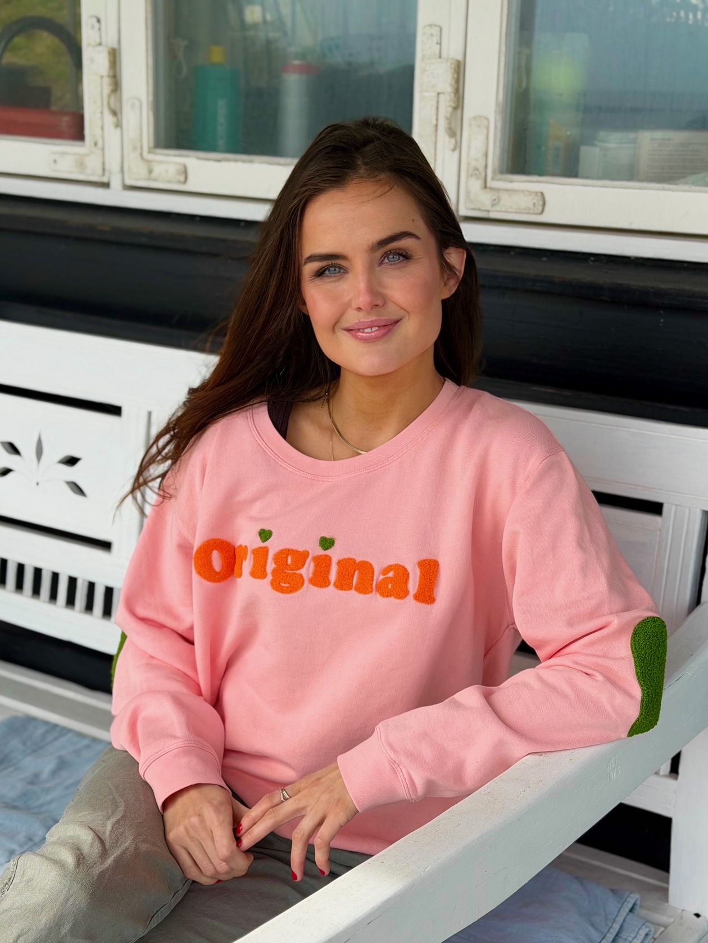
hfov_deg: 30.3
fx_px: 1309
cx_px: 354
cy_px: 472
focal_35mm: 48
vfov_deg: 39.7
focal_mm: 6.76
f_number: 1.78
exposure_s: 1/2494
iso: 64
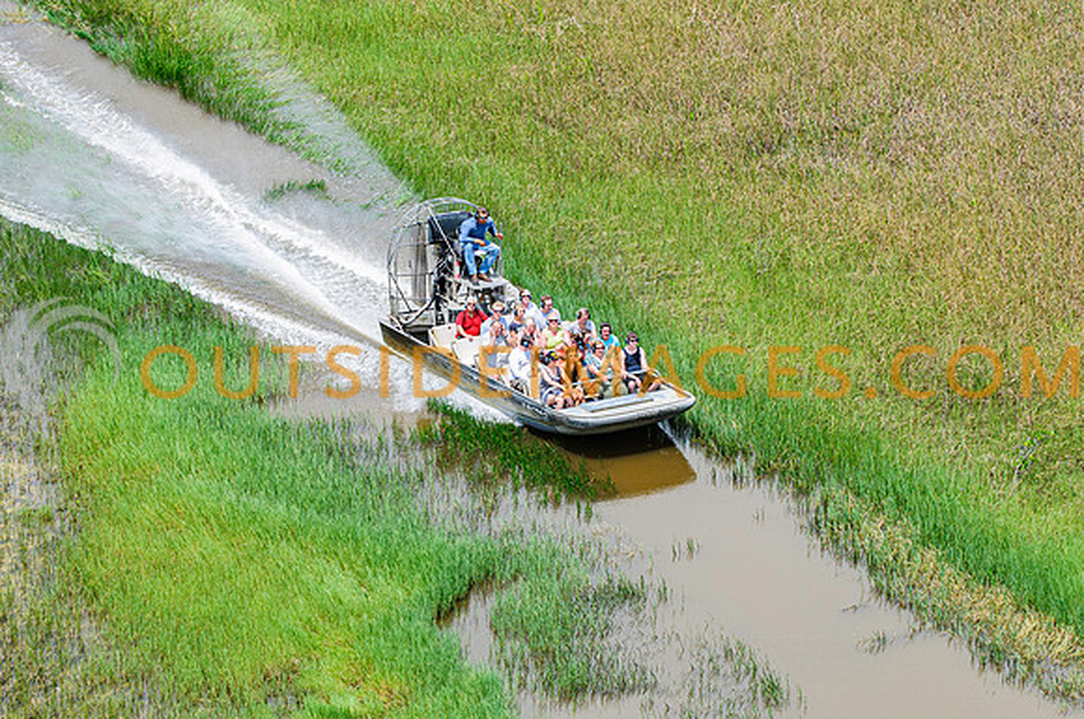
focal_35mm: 158
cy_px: 360
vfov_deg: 8.7
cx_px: 542
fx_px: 4736
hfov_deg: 13.1
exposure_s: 1/2500
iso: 320
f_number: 4
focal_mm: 105
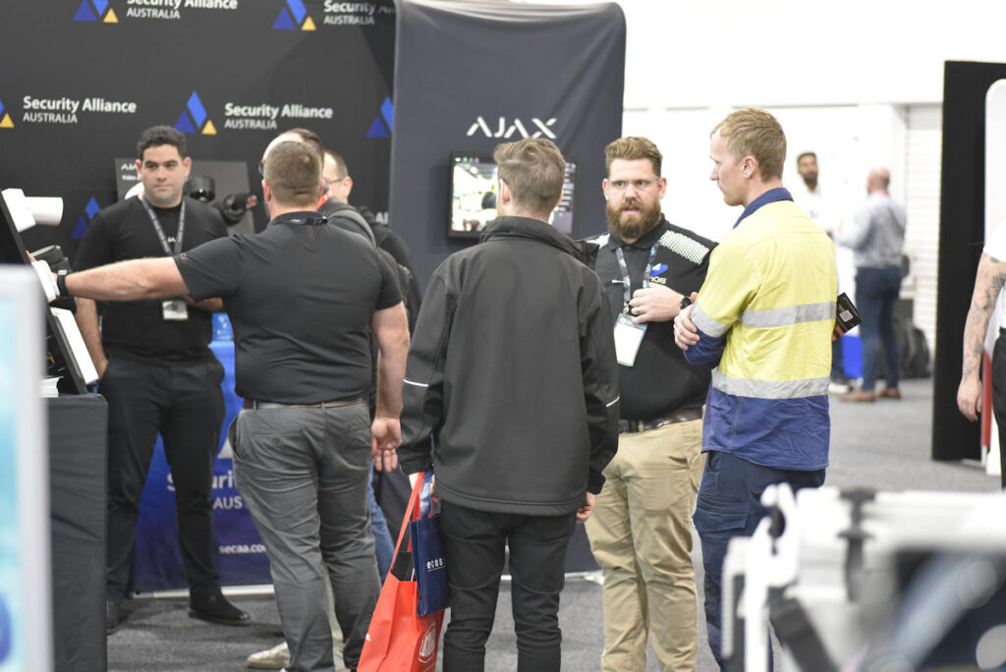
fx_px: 2796
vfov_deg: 13.7
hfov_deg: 20.4
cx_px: 503
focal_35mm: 100
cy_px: 336
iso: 3200
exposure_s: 1/125
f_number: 2.8
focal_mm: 100
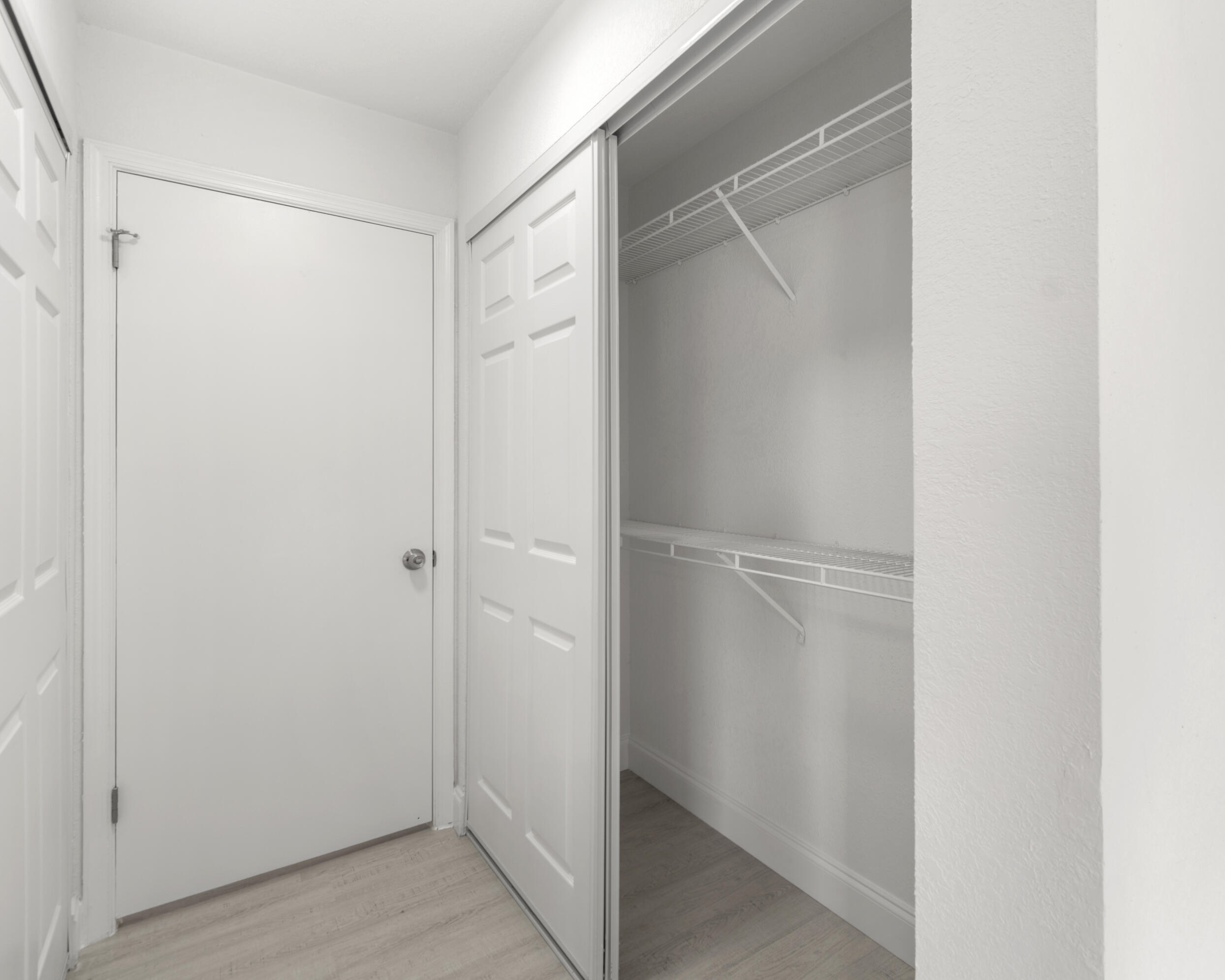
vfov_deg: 77.0
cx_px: 712
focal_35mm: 17
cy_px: 488
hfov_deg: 88.9
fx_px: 616
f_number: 8
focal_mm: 10
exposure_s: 1/3
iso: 100
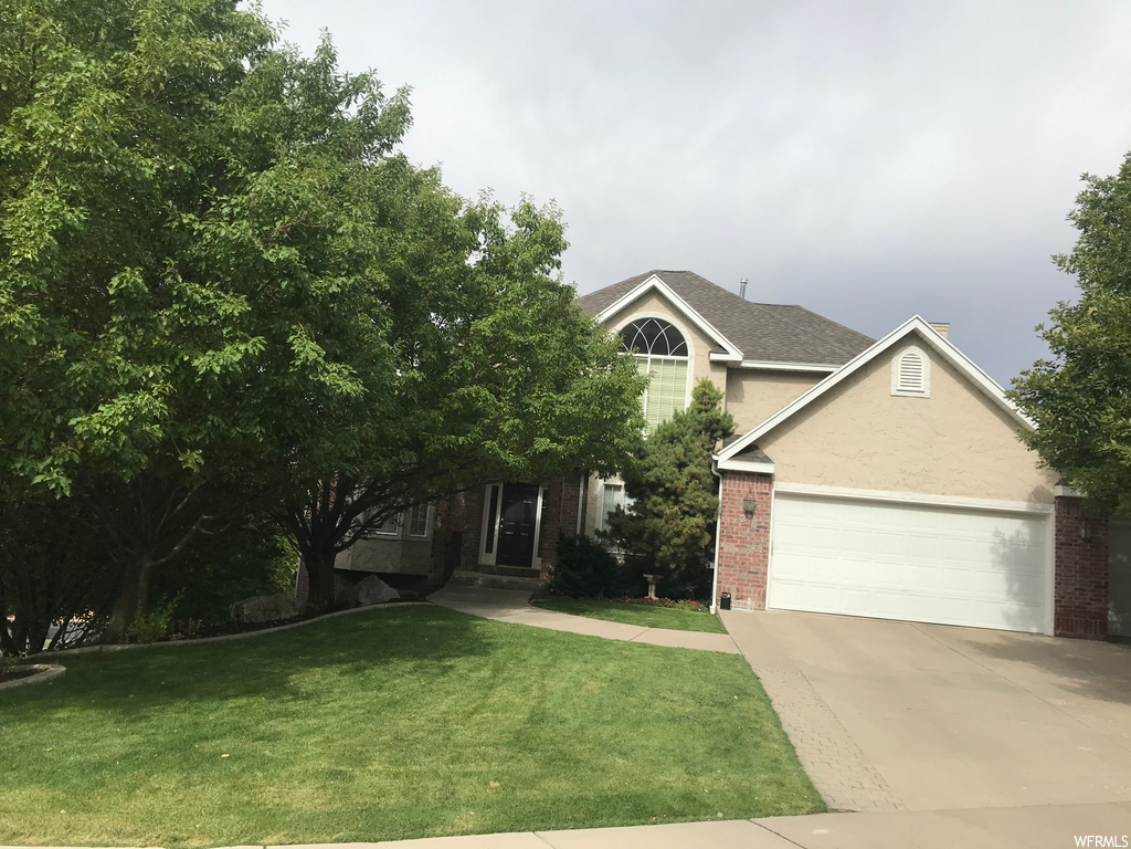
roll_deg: -4.6
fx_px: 915
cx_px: 566
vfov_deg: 49.7
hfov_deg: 63.4
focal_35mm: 28
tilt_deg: +7.7
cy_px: 424
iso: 20
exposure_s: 1/3425
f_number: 1.8
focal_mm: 3.99
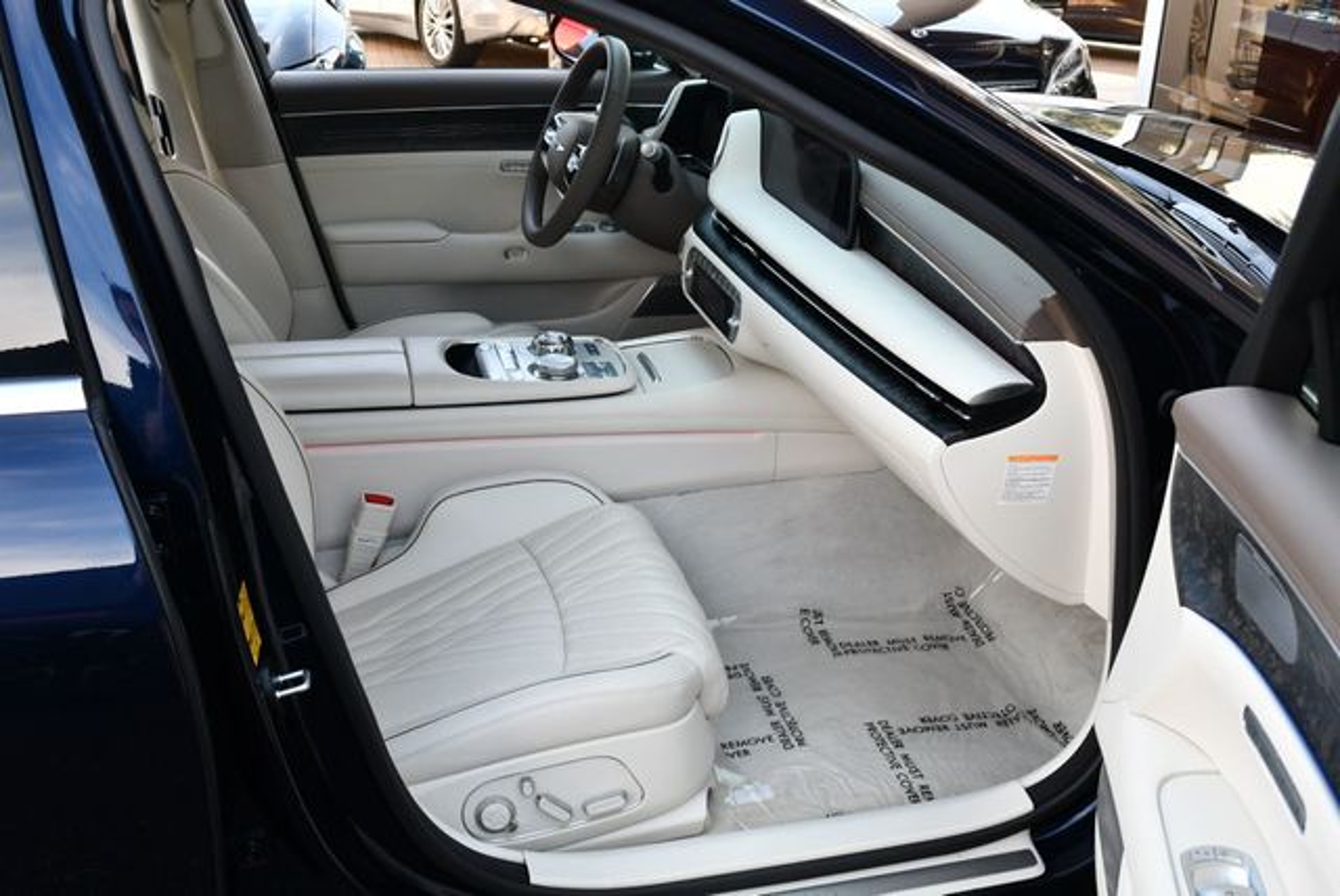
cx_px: 670
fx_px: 1341
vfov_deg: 36.9
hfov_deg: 53.1
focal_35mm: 36
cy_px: 448
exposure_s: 1/250
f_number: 4.5
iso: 400
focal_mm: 18
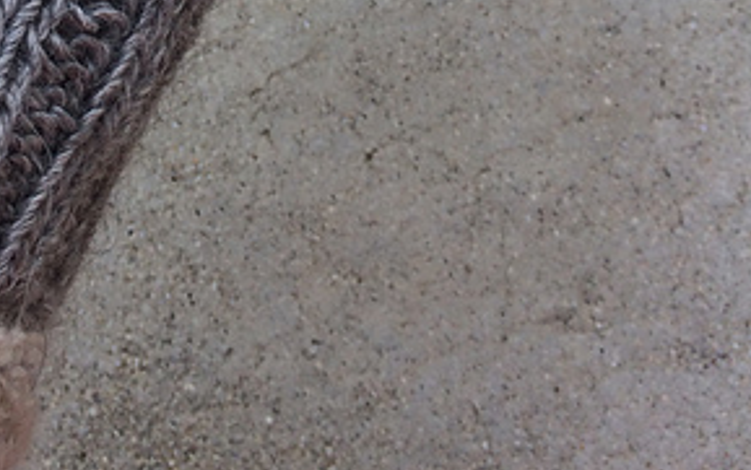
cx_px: 213
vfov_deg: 16.6
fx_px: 1393
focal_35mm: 68
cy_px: -319
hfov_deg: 29.8
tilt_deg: -70.3
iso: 32
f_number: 2.2
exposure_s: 1/208
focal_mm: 4.15
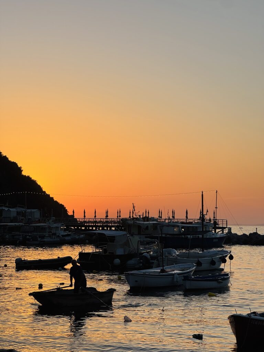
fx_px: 783
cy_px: 176
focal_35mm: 77
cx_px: 132
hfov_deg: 19.1
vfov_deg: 25.3
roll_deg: -0.2
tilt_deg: +4.1
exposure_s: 1/561
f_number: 2.8
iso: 25
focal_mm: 9
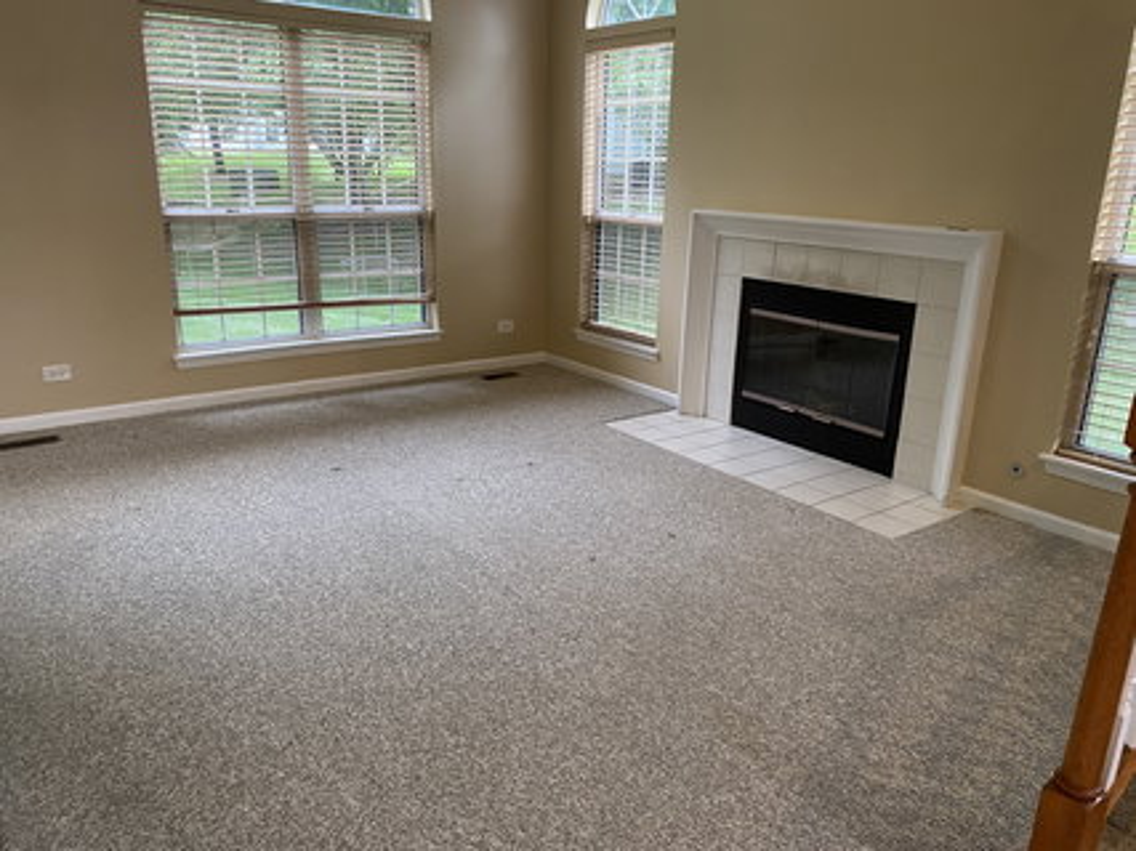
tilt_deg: -17.5
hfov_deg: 67.3
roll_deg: -1.6
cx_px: 568
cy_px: 426
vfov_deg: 53.0
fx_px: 853
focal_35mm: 26
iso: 160
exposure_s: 1/60
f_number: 1.8
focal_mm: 4.25
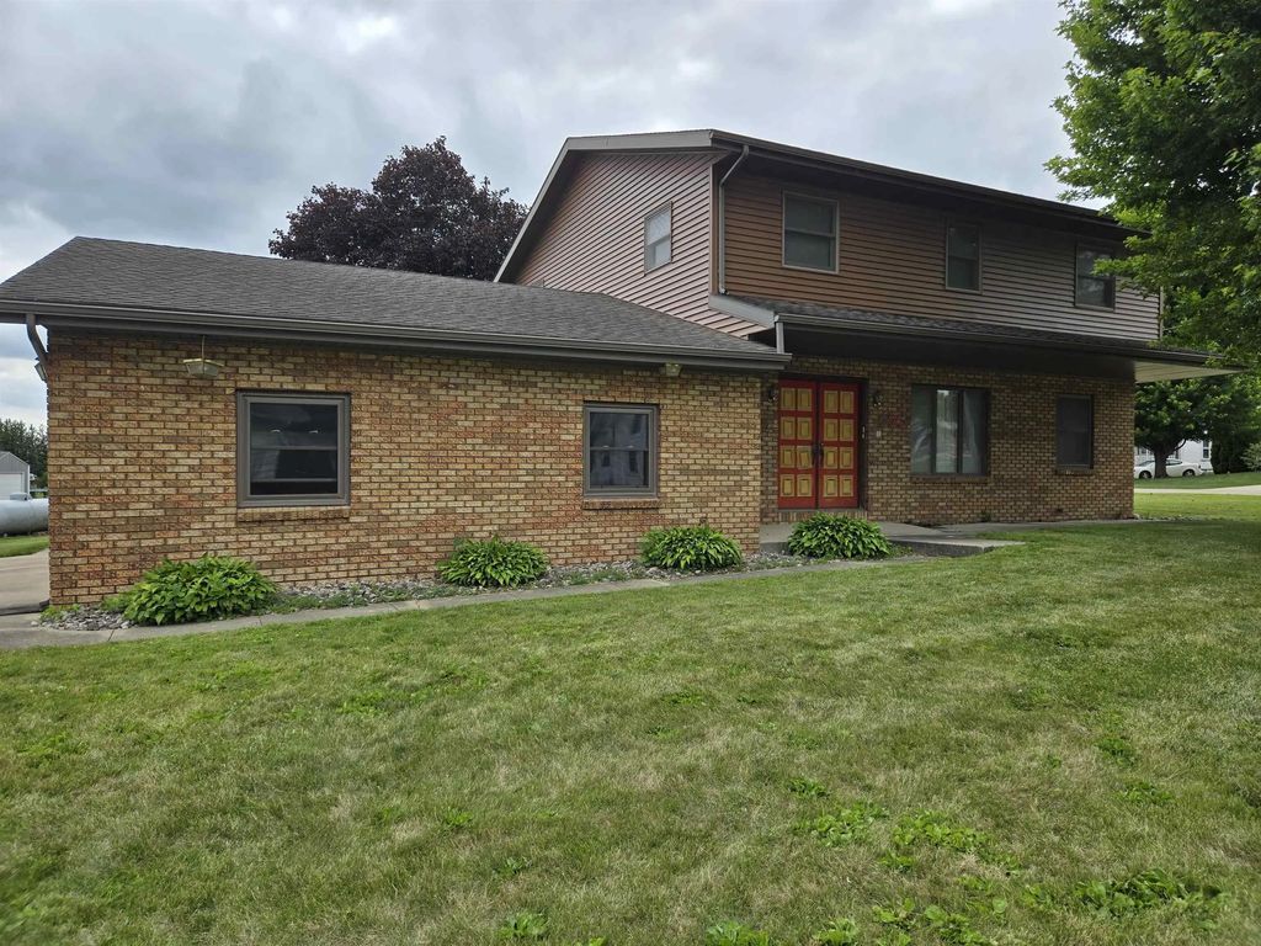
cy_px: 473
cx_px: 630
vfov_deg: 58.9
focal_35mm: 23
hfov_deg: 73.9
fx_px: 838
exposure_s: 1/1202
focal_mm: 5.4
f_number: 1.8
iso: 25
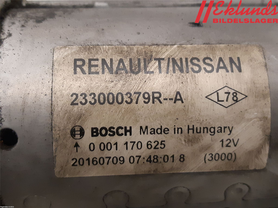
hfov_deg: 67.3
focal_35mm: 26
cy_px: 104
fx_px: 209
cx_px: 139
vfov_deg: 53.1
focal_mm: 3.93
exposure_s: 1/50
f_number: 1.7
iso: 320
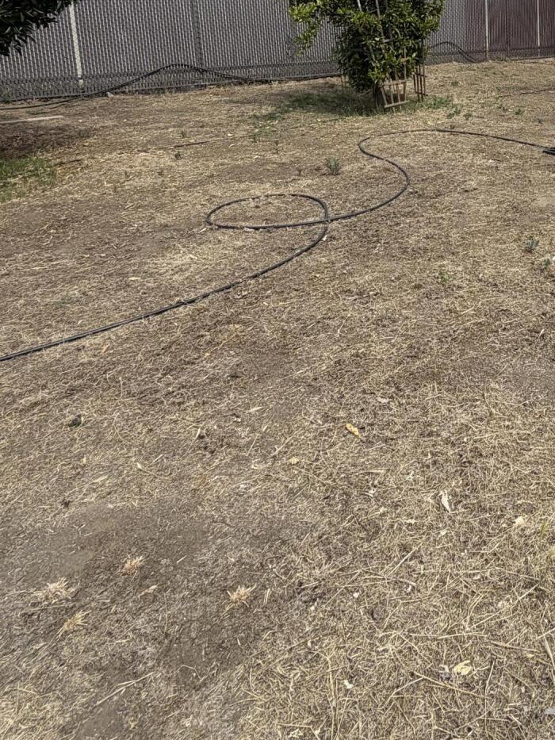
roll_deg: +0.1
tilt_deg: -7.9
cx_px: 557
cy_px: 101
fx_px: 641
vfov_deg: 53.8
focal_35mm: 30
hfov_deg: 40.8
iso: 20
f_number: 2.2
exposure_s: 1/1033
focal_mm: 2.22
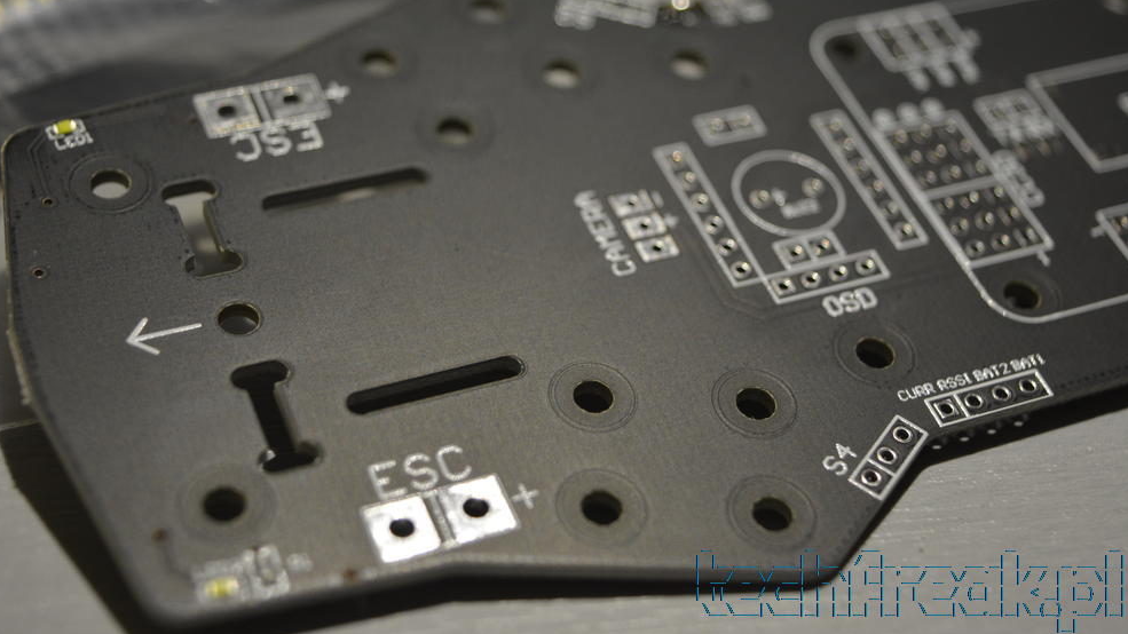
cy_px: 259
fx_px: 2004
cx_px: 559
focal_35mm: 67
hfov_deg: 31.4
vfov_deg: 18.0
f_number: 5
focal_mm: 42
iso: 450
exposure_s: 1/60
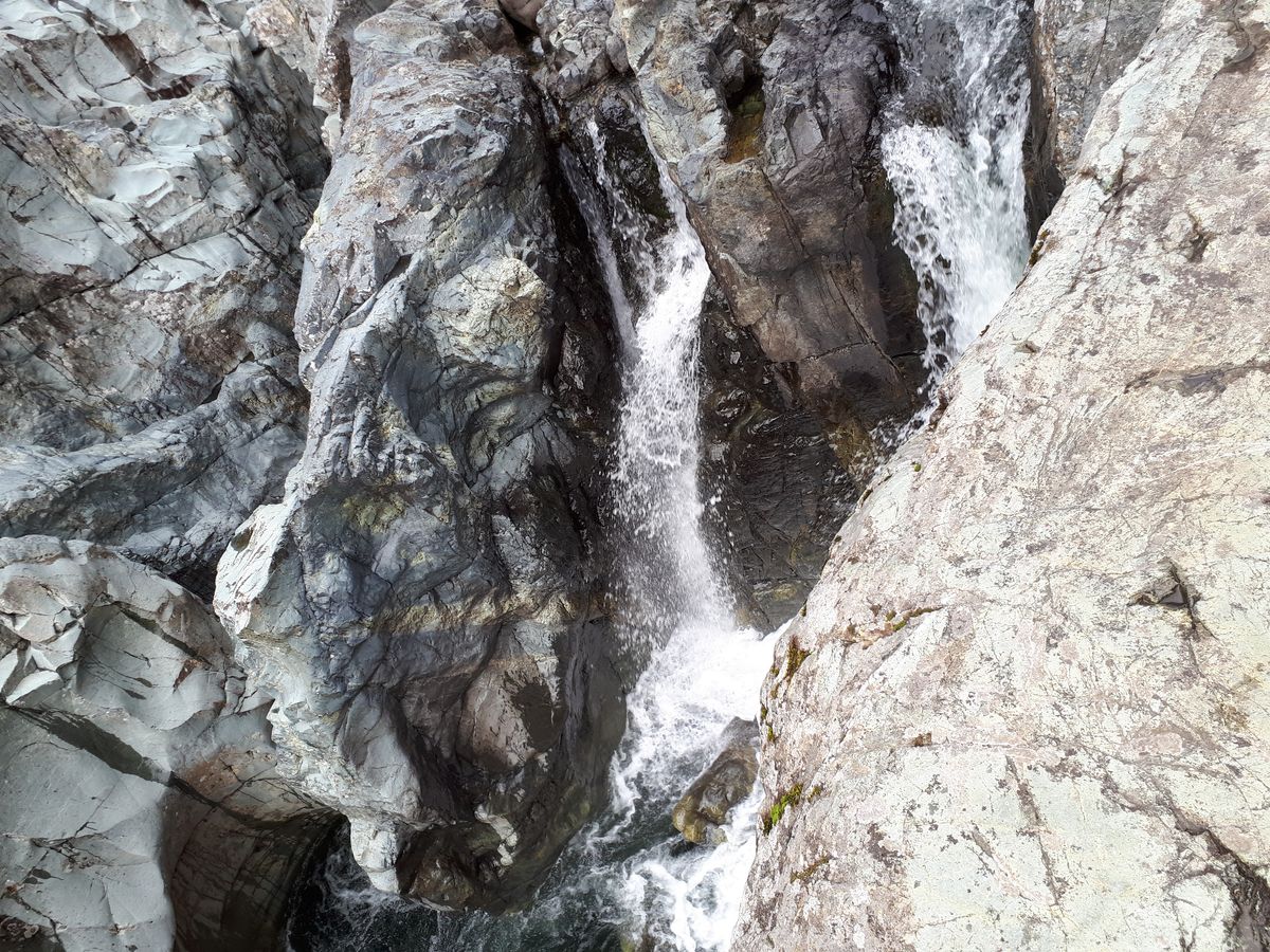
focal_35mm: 27
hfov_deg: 65.3
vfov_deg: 51.4
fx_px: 991
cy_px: 476
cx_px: 635
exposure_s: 1/147
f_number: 1.9
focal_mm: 3.6
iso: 40
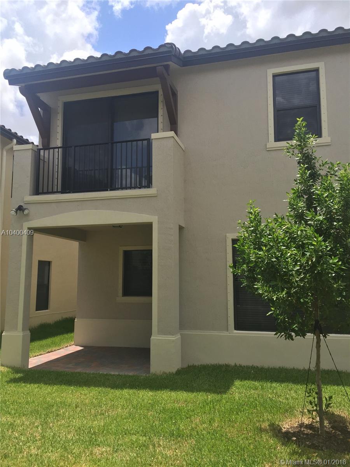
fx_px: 391
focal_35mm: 29
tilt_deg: +8.1
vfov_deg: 61.7
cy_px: 234
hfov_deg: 48.2
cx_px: 175
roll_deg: +0.5
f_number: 2.2
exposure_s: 1/1582
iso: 32
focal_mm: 4.15
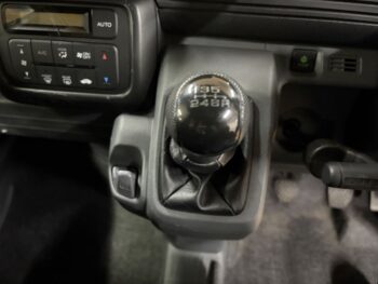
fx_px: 284
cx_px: 189
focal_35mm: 26
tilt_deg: -47.0
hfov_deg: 67.3
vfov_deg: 53.1
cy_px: 142
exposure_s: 1/20
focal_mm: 5.96
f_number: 1.6
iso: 1000
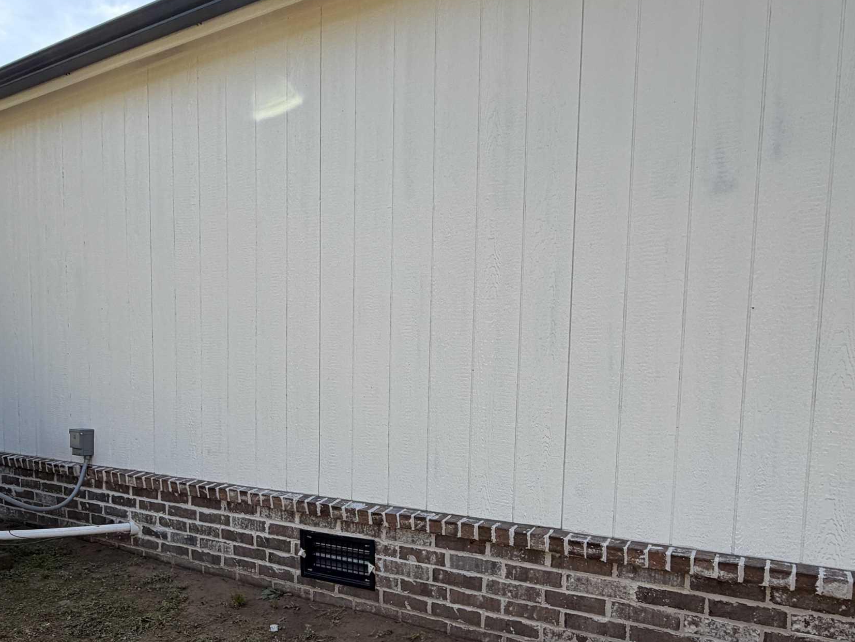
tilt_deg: -5.7
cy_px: 439
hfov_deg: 67.3
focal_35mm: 26
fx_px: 642
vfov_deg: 51.9
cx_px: 419
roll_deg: -2.0
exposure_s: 1/770
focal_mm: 2.22
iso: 32
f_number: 2.2
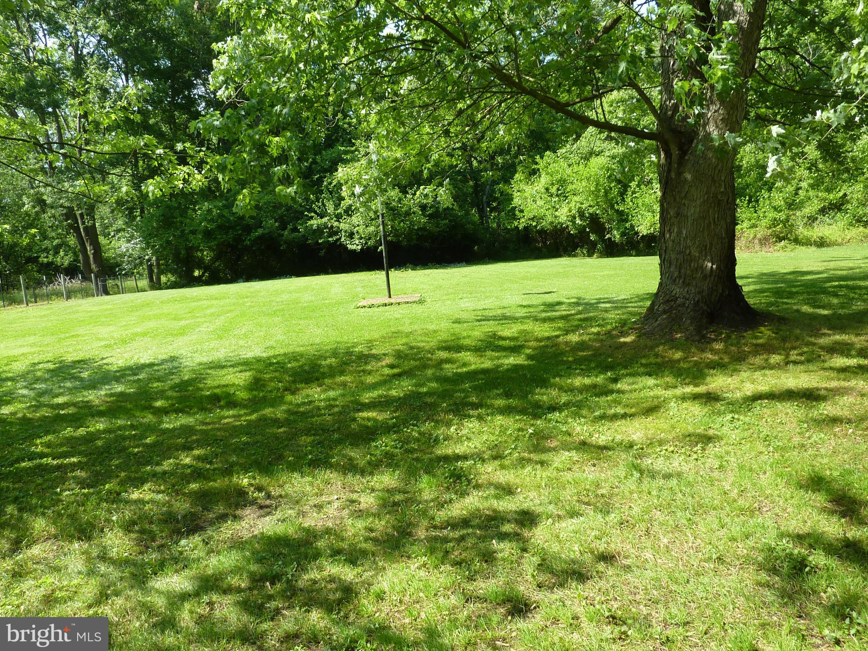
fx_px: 652
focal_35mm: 26
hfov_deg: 67.3
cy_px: 315
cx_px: 450
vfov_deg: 53.1
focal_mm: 4.1
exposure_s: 1/160
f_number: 4
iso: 80
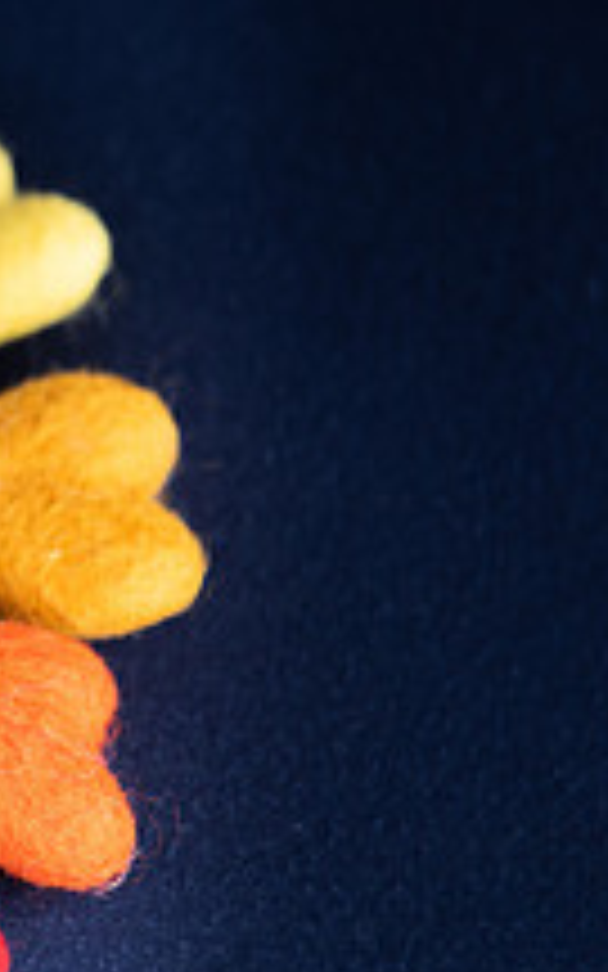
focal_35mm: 181
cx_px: -518
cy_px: 466
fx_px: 4799
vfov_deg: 11.6
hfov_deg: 7.0
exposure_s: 1/160
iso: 320
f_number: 3.5
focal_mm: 66
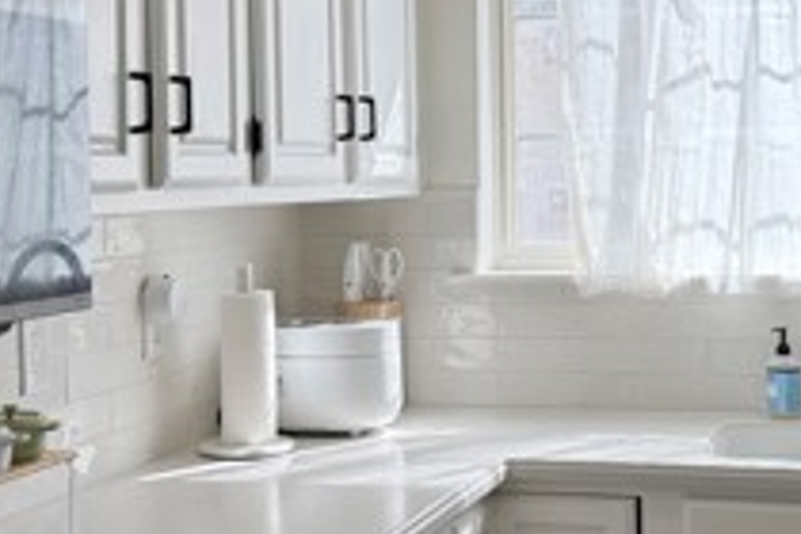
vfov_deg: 17.9
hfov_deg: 26.6
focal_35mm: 76
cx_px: 465
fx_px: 1691
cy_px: 172
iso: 80
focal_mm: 6.76
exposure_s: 1/1211
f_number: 1.78
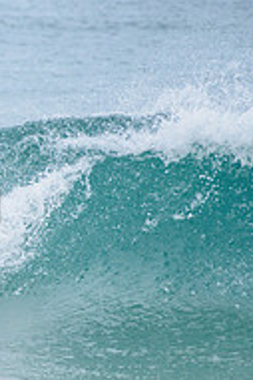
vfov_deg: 1.4
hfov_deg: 0.9
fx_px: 16072
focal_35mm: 1522
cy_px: 178
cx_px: -209
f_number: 5.6
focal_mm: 500
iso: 400
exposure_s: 1/2000
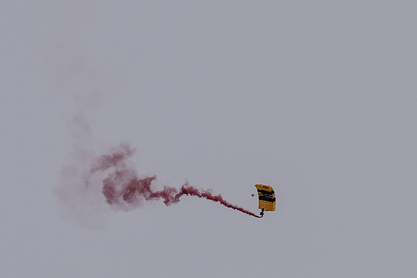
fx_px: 6195
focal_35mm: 535
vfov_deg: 2.6
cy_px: 222
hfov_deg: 3.9
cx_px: 286
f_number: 11
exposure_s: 1/400
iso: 250
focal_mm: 200
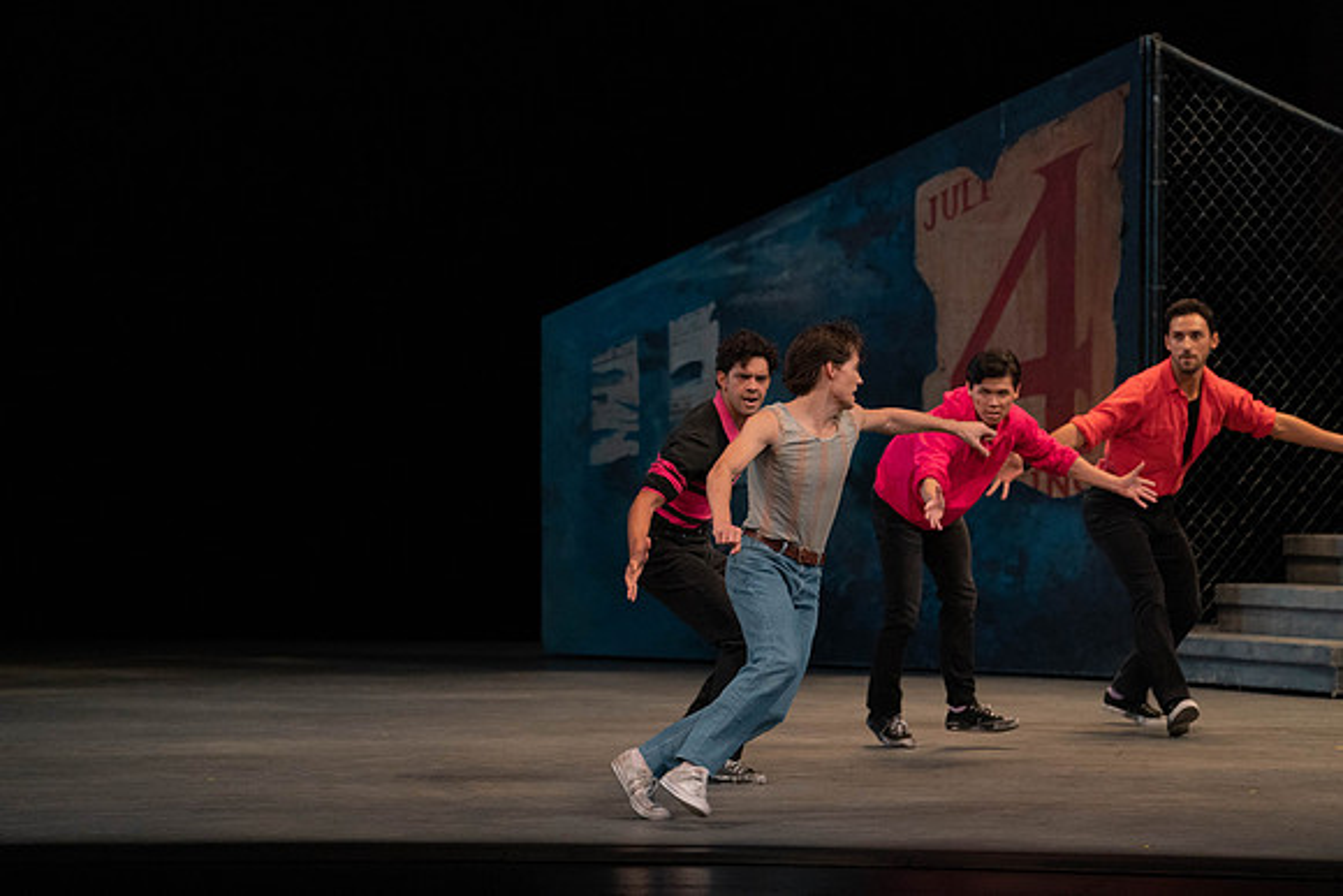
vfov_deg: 6.9
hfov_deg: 10.3
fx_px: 7463
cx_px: 672
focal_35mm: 200
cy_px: 448
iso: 3200
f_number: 4.5
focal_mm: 200
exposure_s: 1/400
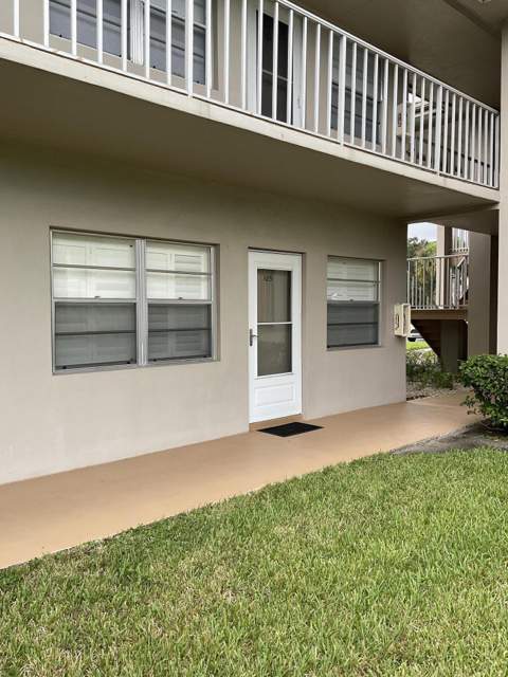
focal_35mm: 29
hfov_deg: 48.2
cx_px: 254
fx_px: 567
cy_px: 338
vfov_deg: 61.7
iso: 32
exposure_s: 1/122
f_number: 1.8
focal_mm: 3
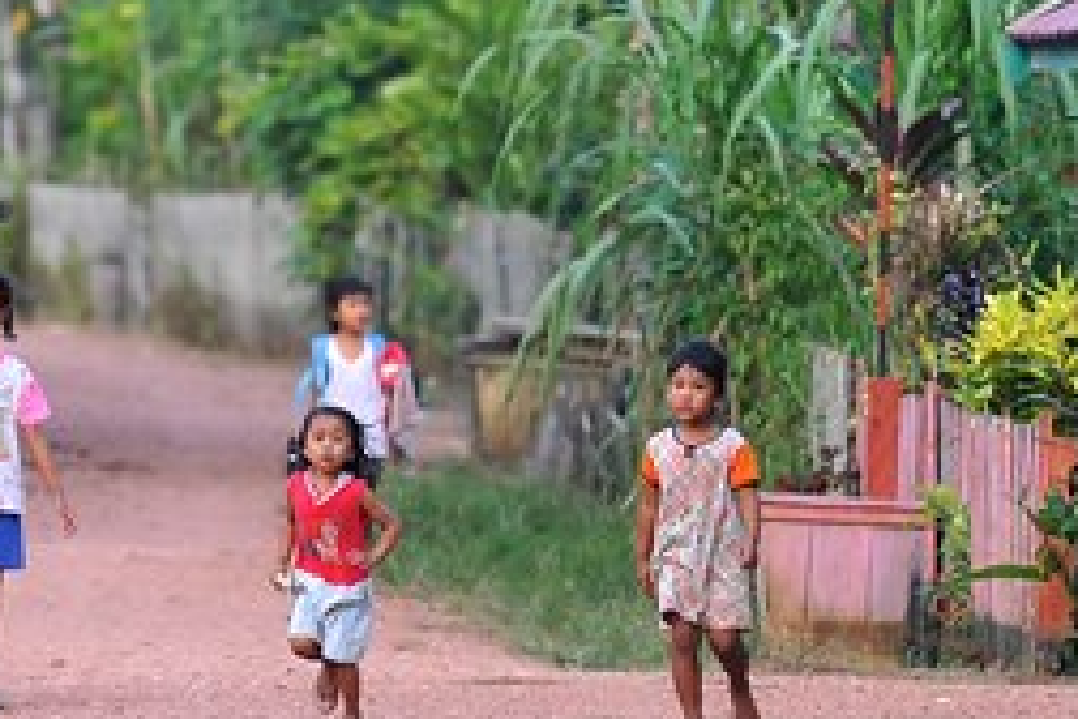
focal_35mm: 793
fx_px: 23744
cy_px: 182
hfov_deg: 2.6
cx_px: 304
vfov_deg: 1.7
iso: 640
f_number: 2.8
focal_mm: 200
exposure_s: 1/640
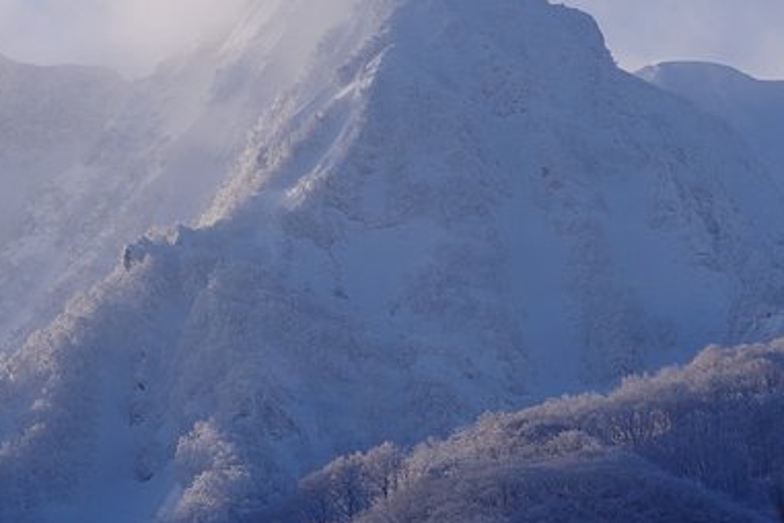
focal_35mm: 435
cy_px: 160
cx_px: 315
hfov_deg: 4.7
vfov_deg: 3.2
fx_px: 9473
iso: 100
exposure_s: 1/1000
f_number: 4
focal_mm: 108
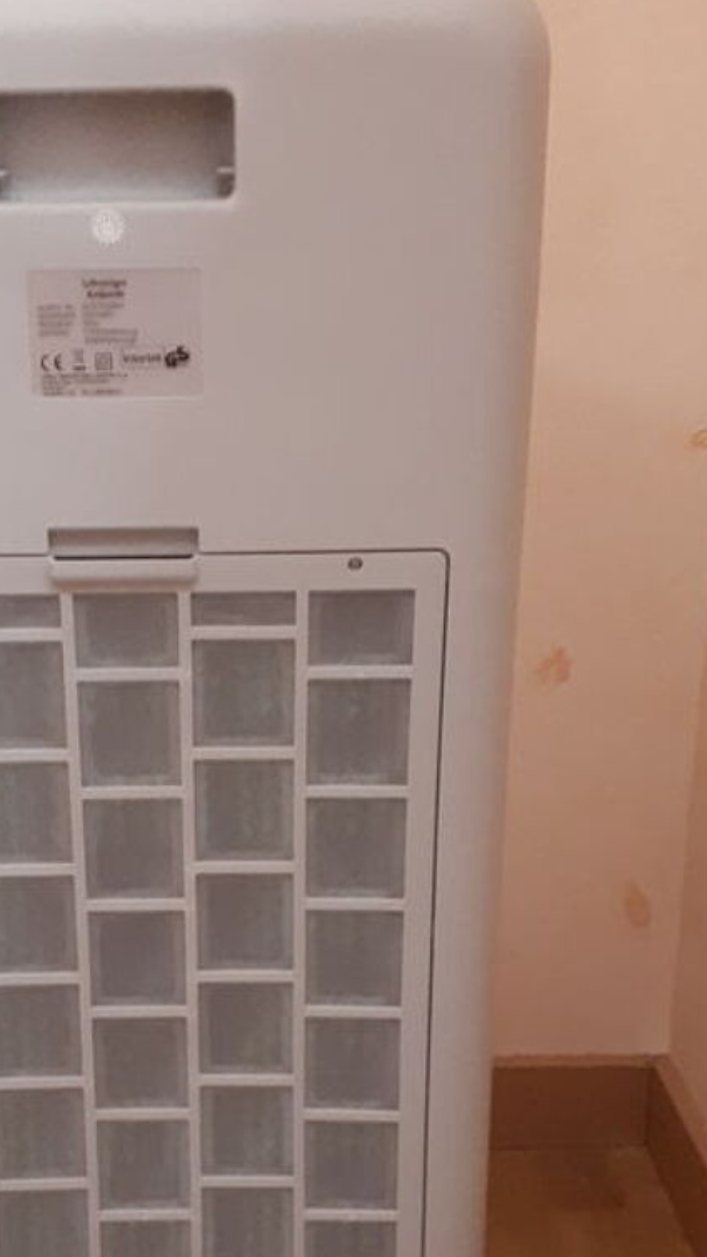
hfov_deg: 23.0
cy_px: 848
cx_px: 237
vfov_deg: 39.4
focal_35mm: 52
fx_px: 1733
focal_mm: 3.6
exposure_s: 1/17
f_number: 1.9
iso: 400
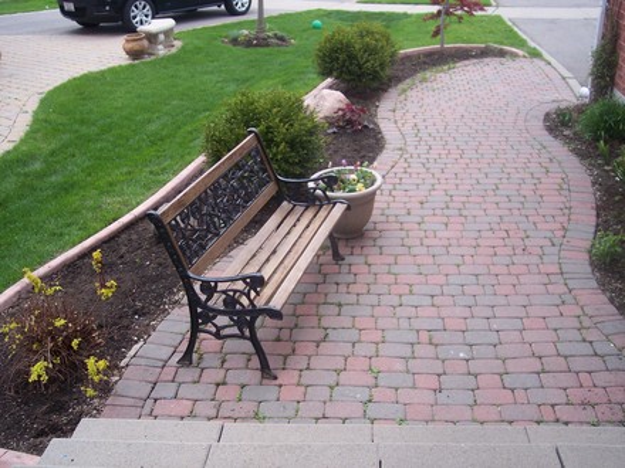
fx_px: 686
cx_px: 312
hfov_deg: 49.0
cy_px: 234
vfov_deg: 37.7
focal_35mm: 38
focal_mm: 8
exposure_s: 1/500
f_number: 2.8
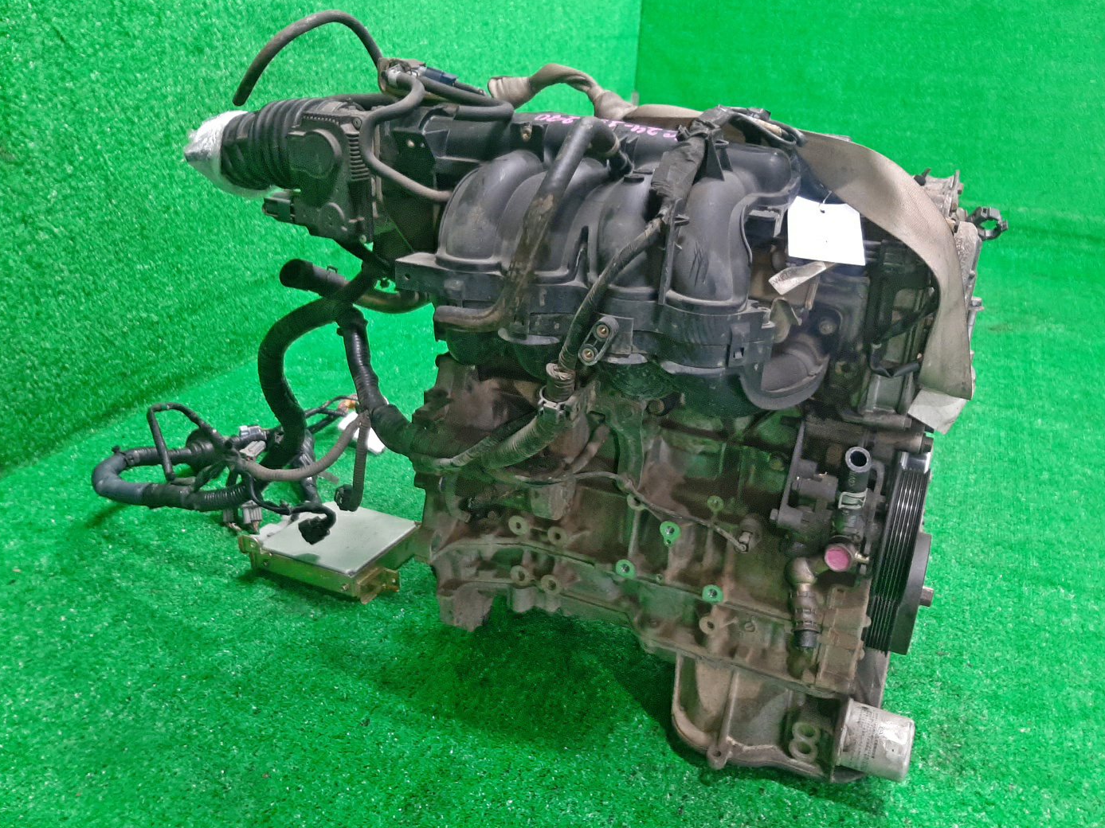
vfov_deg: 51.3
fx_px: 862
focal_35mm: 27
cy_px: 411
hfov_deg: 65.3
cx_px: 567
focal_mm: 3.93
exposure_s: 1/50
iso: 215
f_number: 1.7
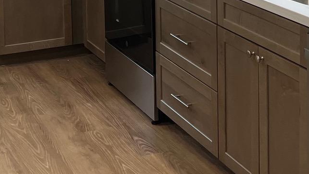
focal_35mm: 90
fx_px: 738
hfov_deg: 23.7
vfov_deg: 12.6
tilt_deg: -5.2
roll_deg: +1.2
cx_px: 142
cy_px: -108
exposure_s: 1/120
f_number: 1.5
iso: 125
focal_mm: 5.7
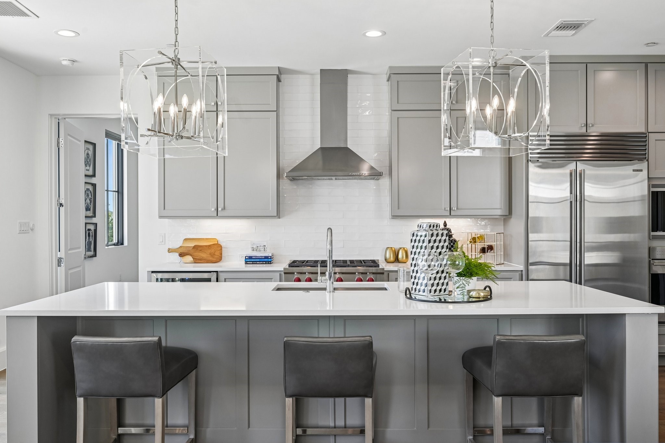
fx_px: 554
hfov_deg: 61.9
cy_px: 222
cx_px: 332
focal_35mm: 30
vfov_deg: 43.6
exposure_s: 1/80
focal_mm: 30
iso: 400
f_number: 8
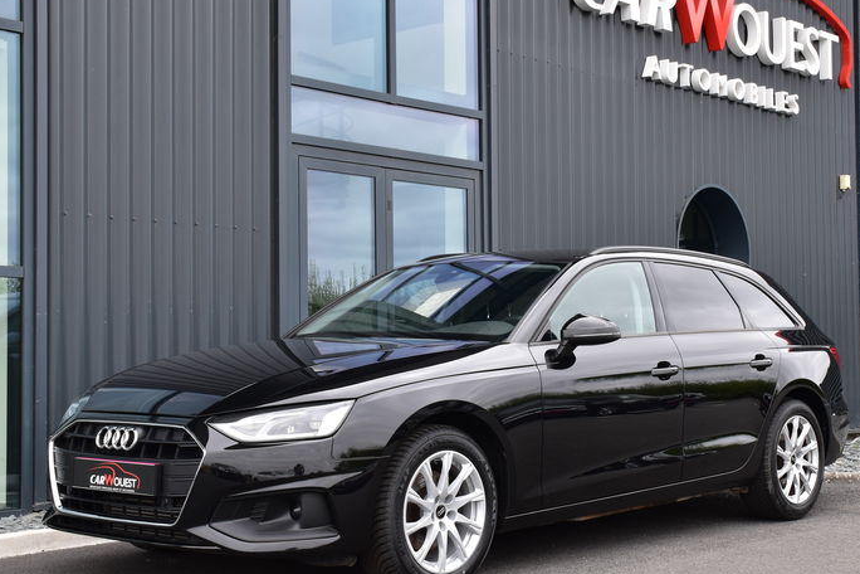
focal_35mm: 57
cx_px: 502
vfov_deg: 23.8
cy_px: 281
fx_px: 1362
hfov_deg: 35.0
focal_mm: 26
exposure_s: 1/200
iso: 400
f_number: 10
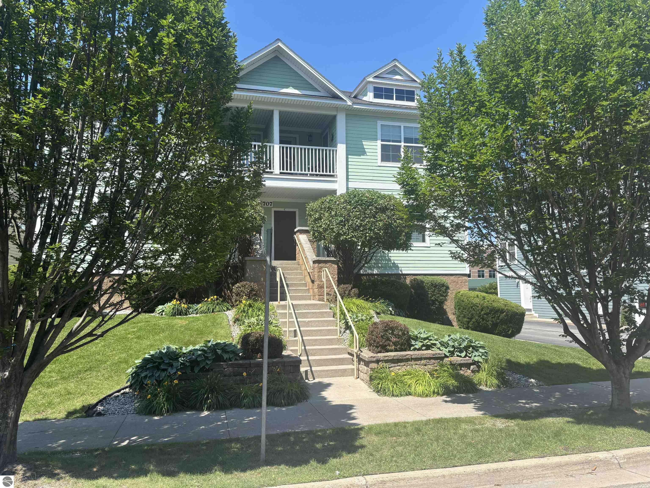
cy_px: 244
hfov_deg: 67.3
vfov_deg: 53.1
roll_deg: +0.4
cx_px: 325
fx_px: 488
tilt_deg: +5.8
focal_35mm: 26
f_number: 1.6
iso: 50
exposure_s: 1/1642
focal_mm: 5.96
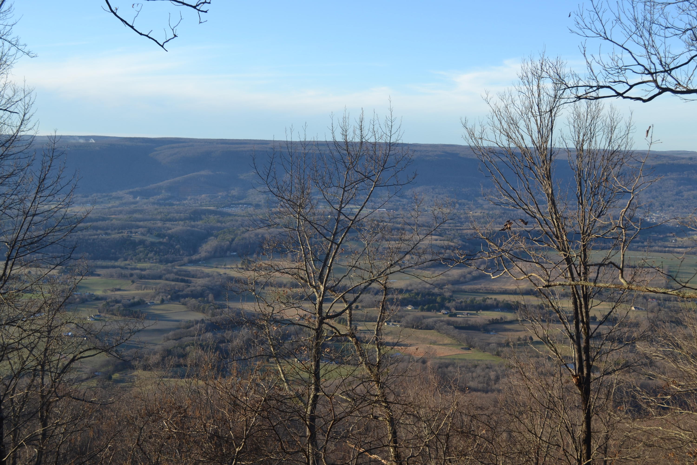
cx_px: 348
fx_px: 929
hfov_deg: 41.1
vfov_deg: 28.1
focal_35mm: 48
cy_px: 232
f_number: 6.3
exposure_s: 1/160
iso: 100
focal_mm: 32
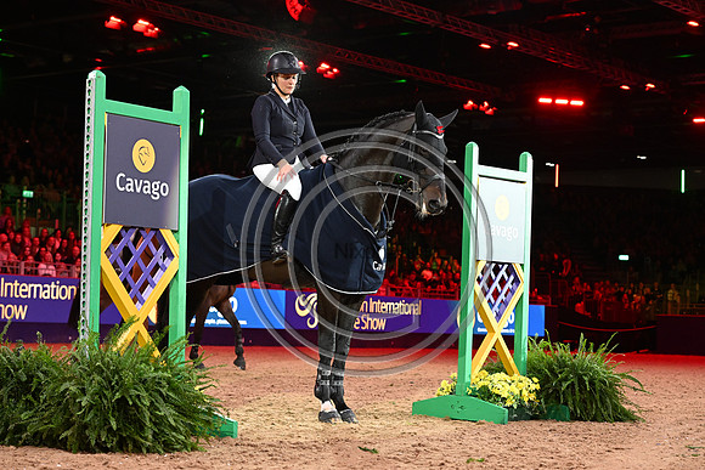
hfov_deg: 25.4
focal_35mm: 80
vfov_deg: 17.1
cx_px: 352
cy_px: 235
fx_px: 1567
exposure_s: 1/500
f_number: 5
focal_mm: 80
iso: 5000
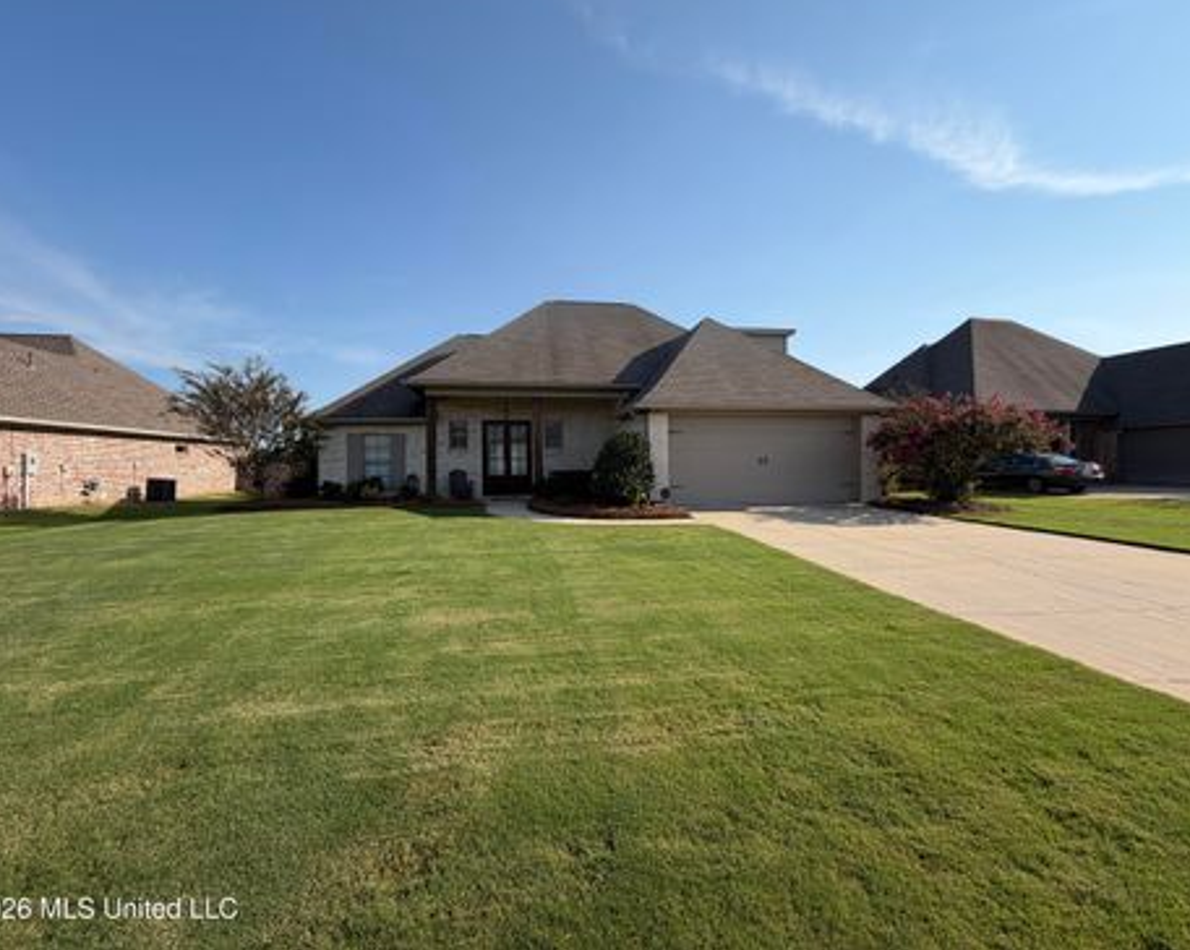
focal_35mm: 15
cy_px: 463
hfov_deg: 96.8
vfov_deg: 83.9
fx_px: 528
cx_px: 600
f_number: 2.2
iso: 20
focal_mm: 2.22
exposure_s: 1/799
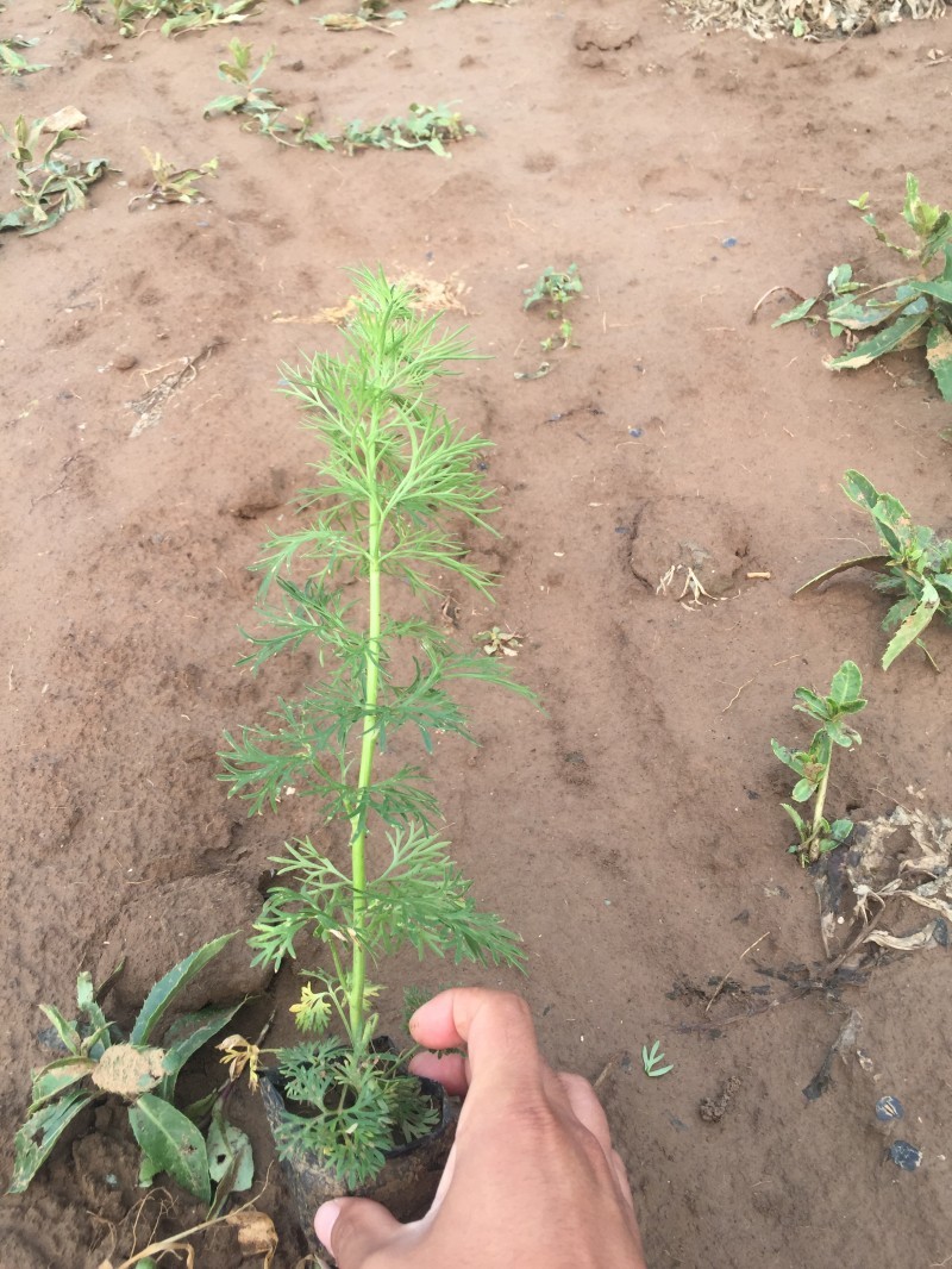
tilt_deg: -45.1
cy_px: 634
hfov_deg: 48.2
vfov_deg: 61.6
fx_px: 1063
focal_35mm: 29
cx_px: 476
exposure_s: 1/507
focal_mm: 4.15
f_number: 2.2
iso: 32
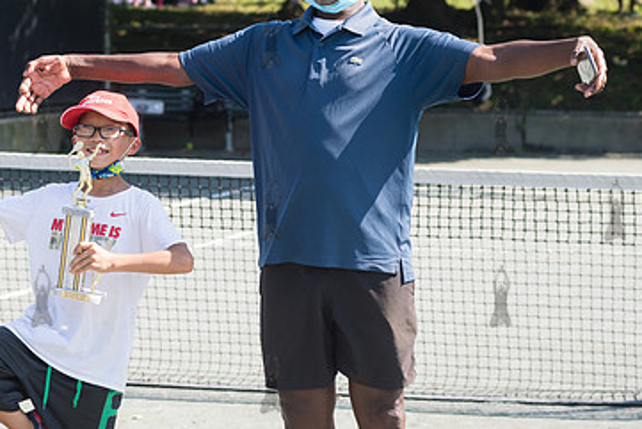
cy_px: 208
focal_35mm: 134
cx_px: 292
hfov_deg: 15.3
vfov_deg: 10.2
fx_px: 2390
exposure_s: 1/200
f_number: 5.6
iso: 125
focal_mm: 80
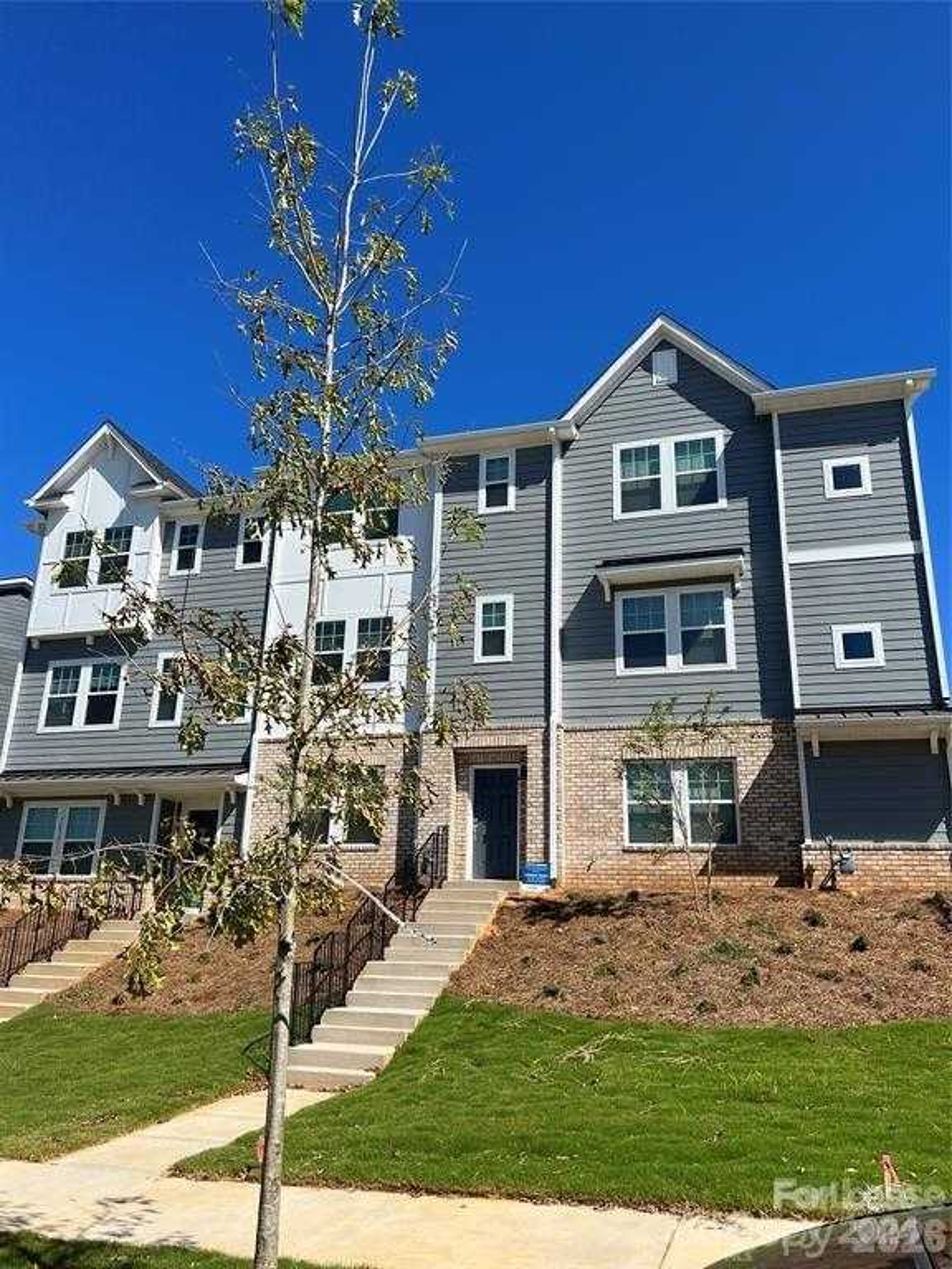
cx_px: 476
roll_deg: -3.0
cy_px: 634
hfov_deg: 53.1
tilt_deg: +18.8
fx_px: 953
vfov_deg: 67.3
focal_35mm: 26
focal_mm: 5.7
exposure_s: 1/4630
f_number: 1.5
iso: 50
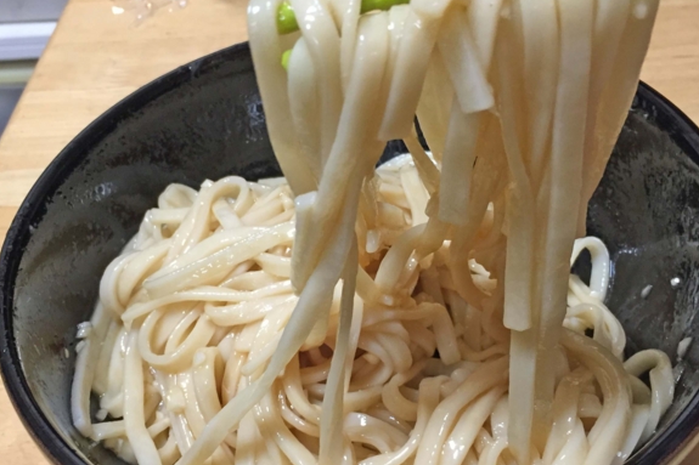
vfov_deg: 31.8
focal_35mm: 42
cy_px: 259
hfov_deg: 46.4
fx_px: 815
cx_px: 340
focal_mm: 4.15
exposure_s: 1/30
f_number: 2.2
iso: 125
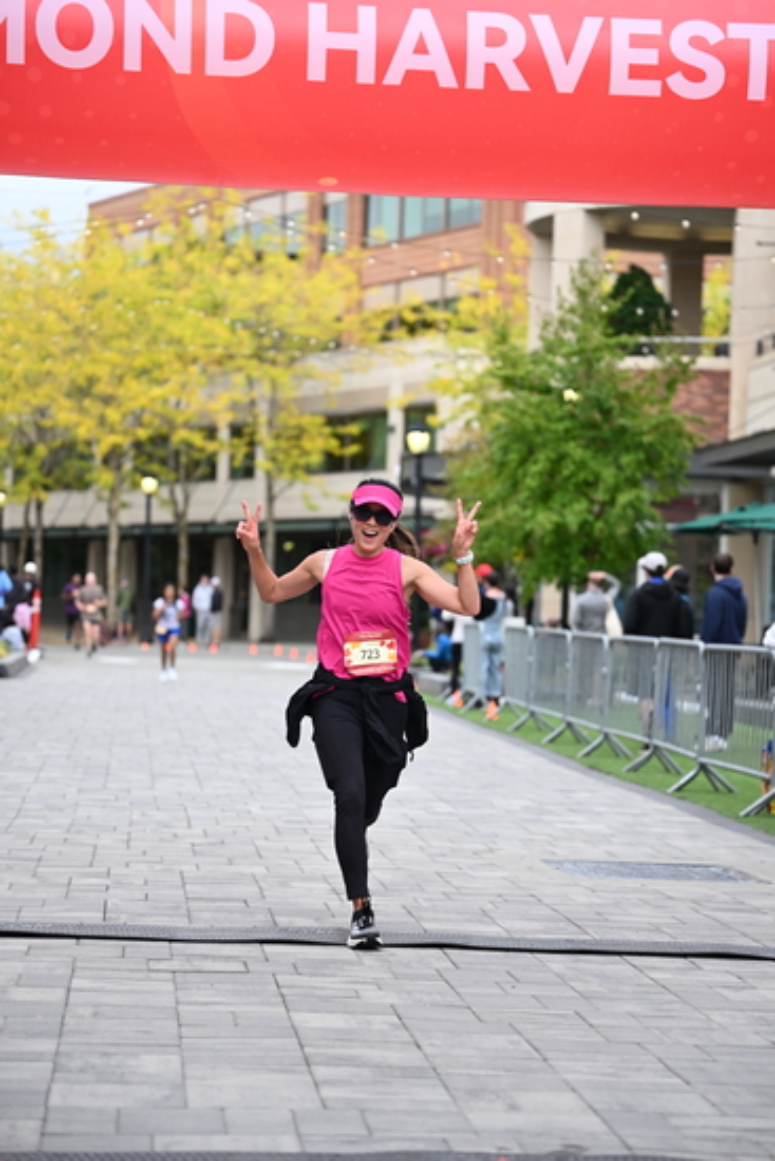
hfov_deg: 15.7
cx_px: 388
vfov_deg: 23.4
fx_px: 2807
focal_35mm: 87
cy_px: 580
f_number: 2.8
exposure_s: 1/2000
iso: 640
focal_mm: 87
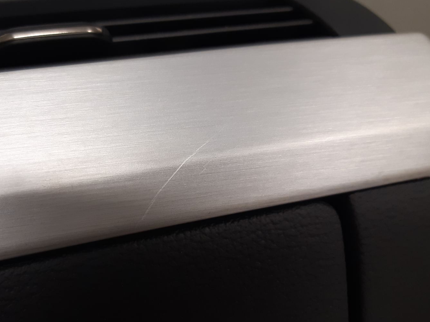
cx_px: 149
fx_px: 497
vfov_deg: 35.9
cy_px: 184
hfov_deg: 46.2
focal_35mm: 40
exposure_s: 1/50
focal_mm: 3.93
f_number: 1.7
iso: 100
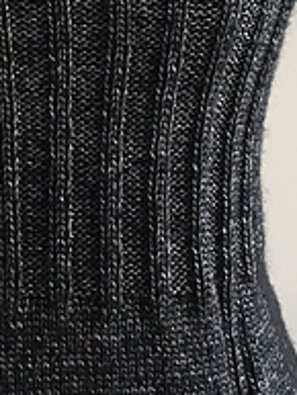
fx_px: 1063
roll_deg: +1.2
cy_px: -14
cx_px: 29
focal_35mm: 93
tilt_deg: -5.0
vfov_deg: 20.3
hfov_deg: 15.7
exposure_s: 1/17
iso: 50
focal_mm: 3.99
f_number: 1.8
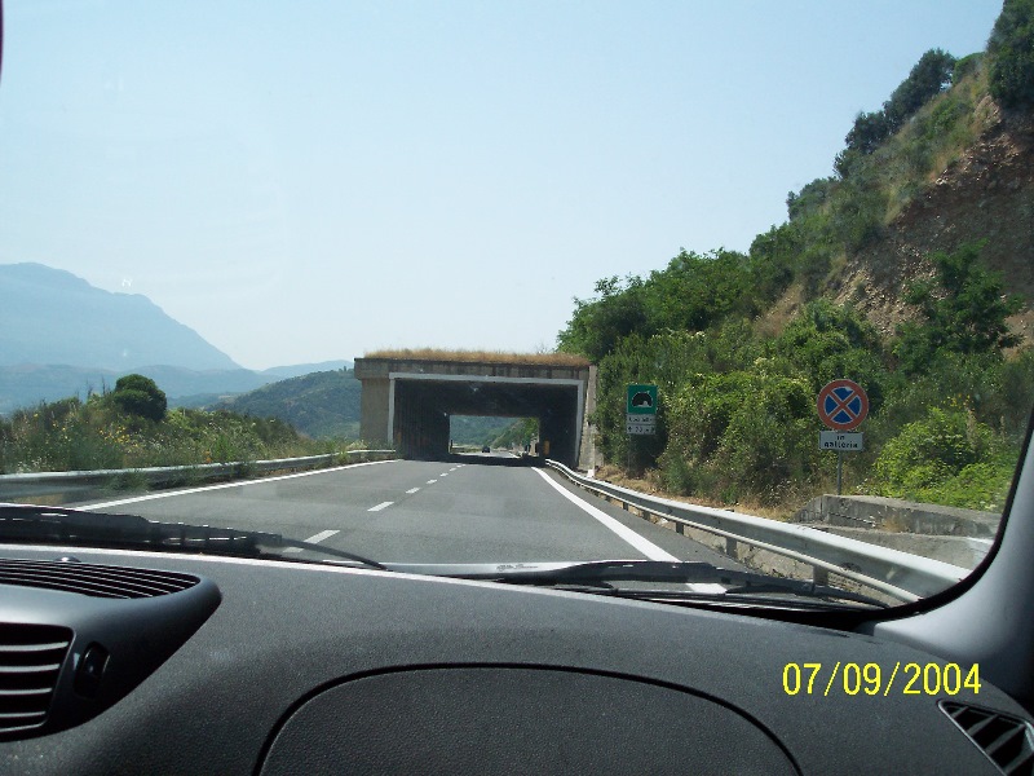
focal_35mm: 38
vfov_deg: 37.7
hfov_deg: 49.0
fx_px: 1135
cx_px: 517
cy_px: 388
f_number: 4.8
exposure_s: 1/700
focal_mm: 8
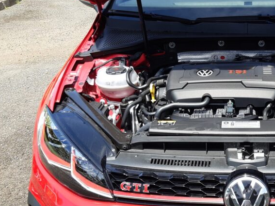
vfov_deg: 26.4
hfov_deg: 33.6
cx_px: 231
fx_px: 437
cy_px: 135
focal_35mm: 55
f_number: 1.7
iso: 40
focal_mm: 3.92
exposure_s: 1/567
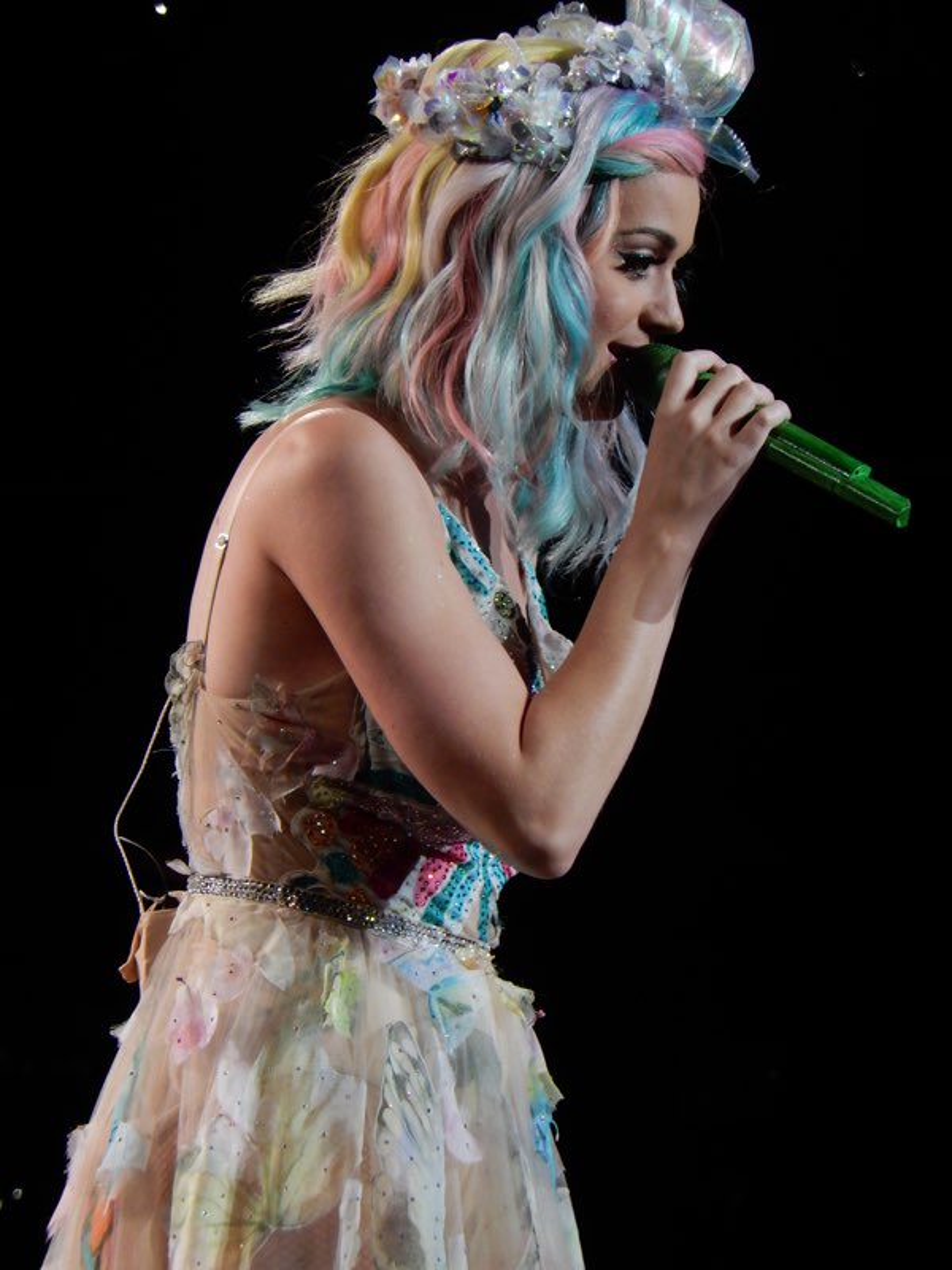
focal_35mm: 299
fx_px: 10964
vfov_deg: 6.6
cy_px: 635
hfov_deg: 5.0
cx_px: 476
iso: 400
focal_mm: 53.6
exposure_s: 1/100
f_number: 6
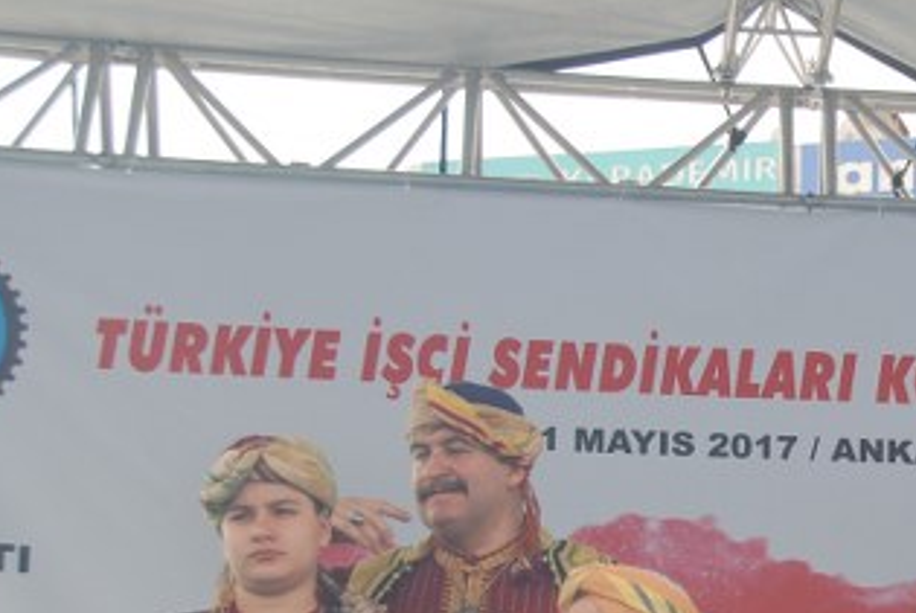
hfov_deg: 14.8
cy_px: 700
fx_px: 3396
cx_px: 1131
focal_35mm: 133
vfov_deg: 10.2
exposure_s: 1/125
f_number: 5.6
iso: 100
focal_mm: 35
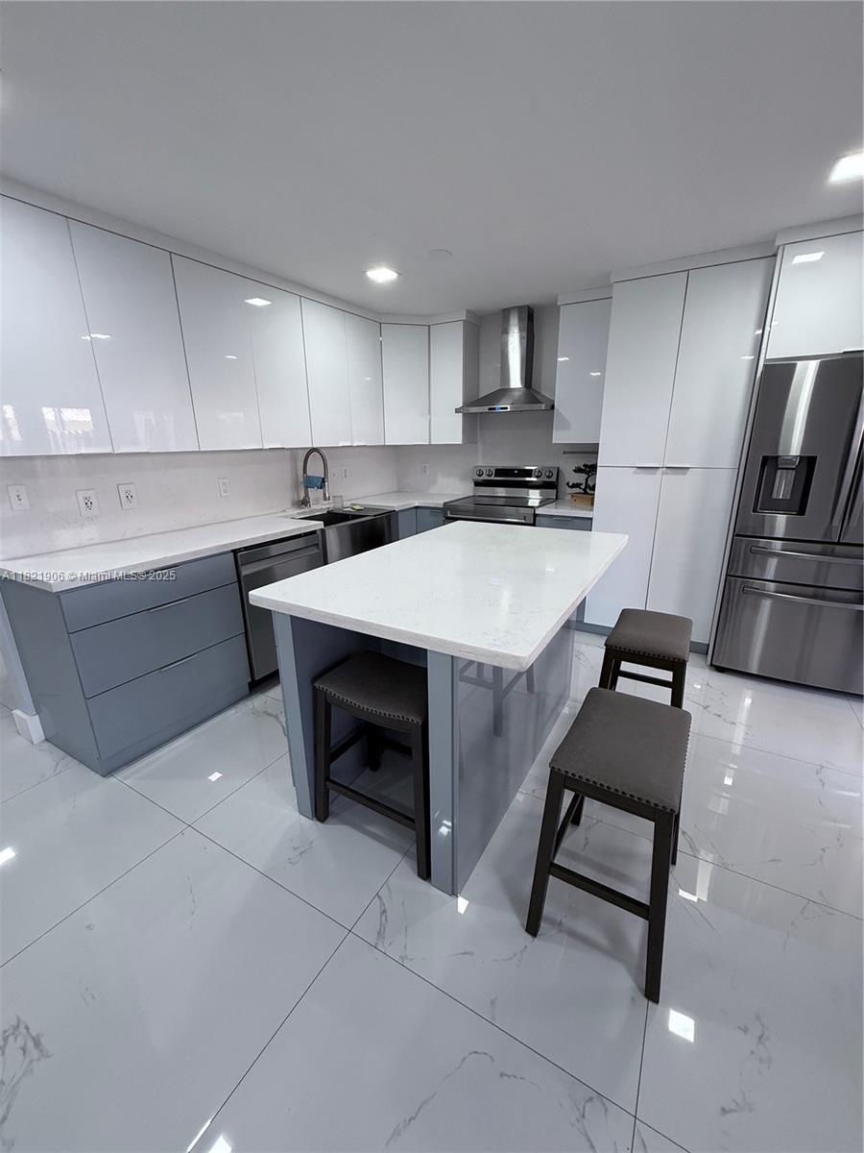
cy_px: 576
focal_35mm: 14
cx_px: 432
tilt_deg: -16.6
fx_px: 466
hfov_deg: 85.7
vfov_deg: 102.1
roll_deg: -0.5
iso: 200
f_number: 2.2
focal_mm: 2.22
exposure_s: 1/120
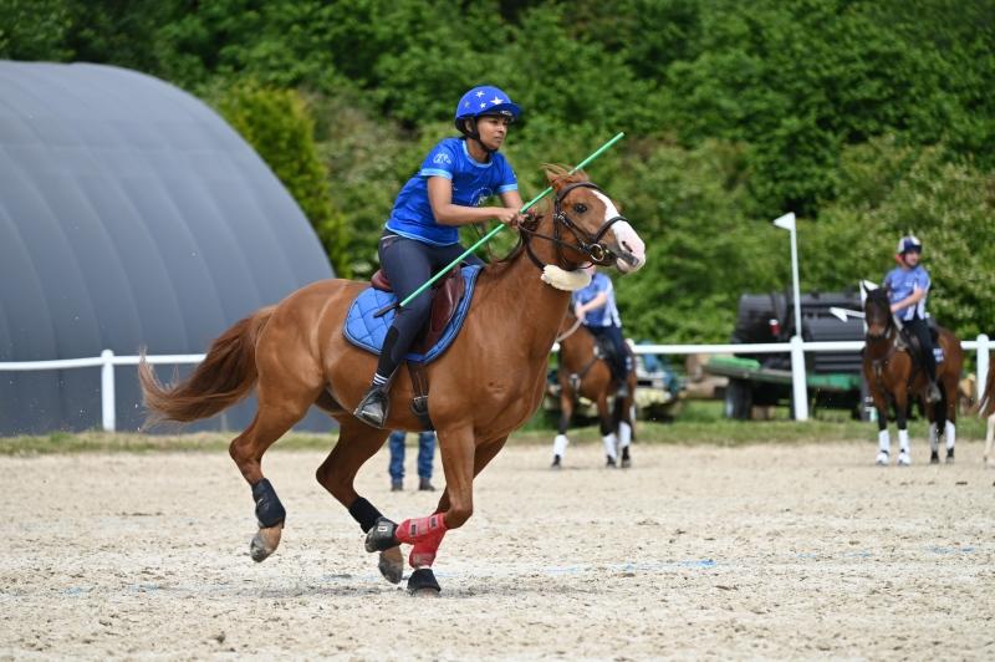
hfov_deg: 9.8
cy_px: 331
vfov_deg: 6.5
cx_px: 498
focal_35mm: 210
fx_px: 5799
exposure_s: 1/1250
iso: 320
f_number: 5.6
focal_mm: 210
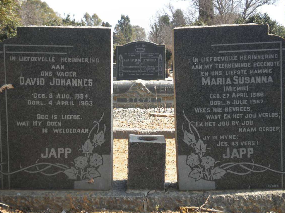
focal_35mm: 55
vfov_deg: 26.6
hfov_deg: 34.9
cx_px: 139
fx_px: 453
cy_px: 104
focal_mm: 9.3
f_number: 5.6
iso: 80
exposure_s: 1/158
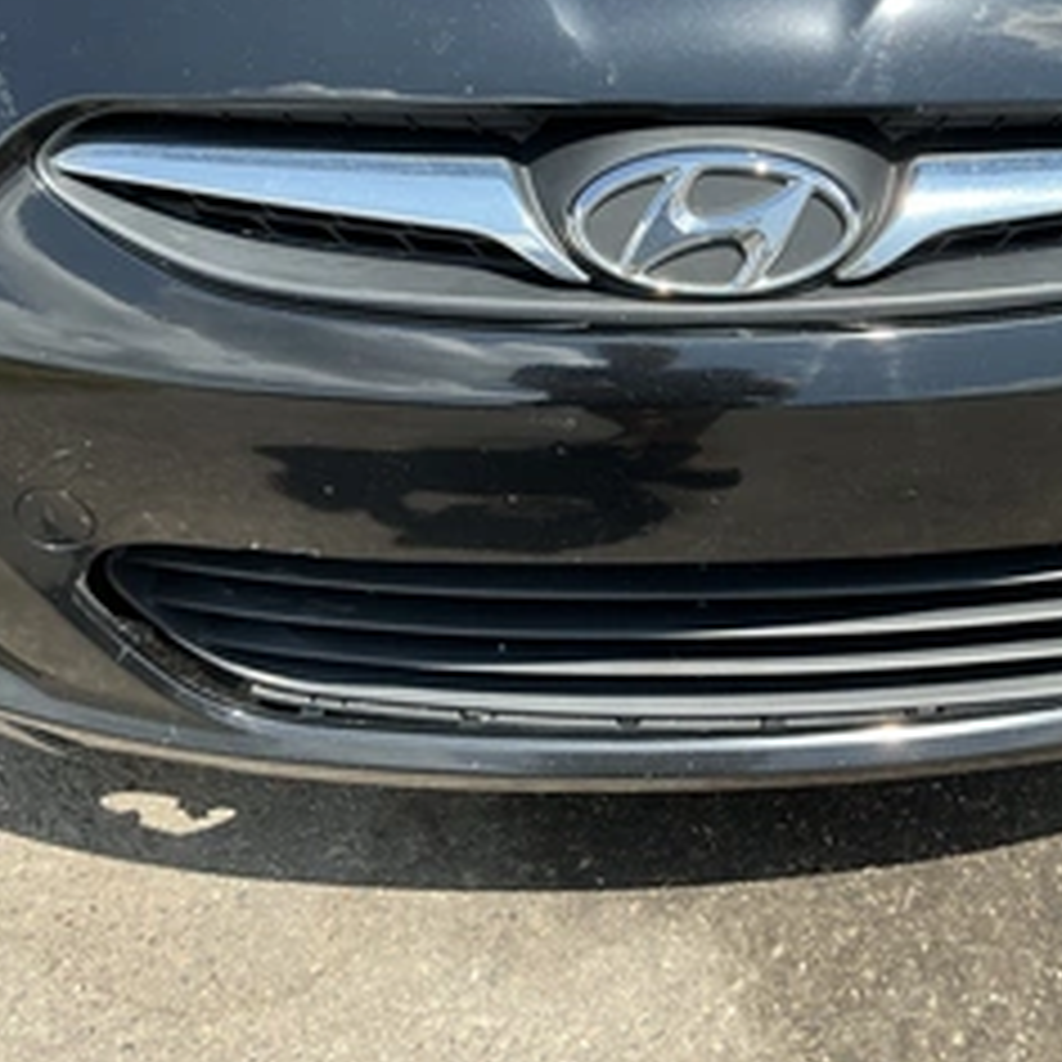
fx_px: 1458
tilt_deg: -34.7
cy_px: 423
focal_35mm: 42
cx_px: 702
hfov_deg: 39.6
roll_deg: -3.9
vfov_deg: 39.8
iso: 25
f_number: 1.8
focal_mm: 3
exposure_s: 1/728
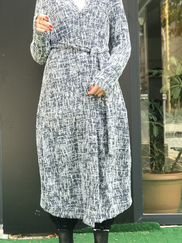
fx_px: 645
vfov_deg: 21.3
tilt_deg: +1.2
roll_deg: +1.3
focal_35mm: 92
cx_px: 77
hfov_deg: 16.1
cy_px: 119
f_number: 2.8
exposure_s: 1/50
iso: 20
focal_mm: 6.6
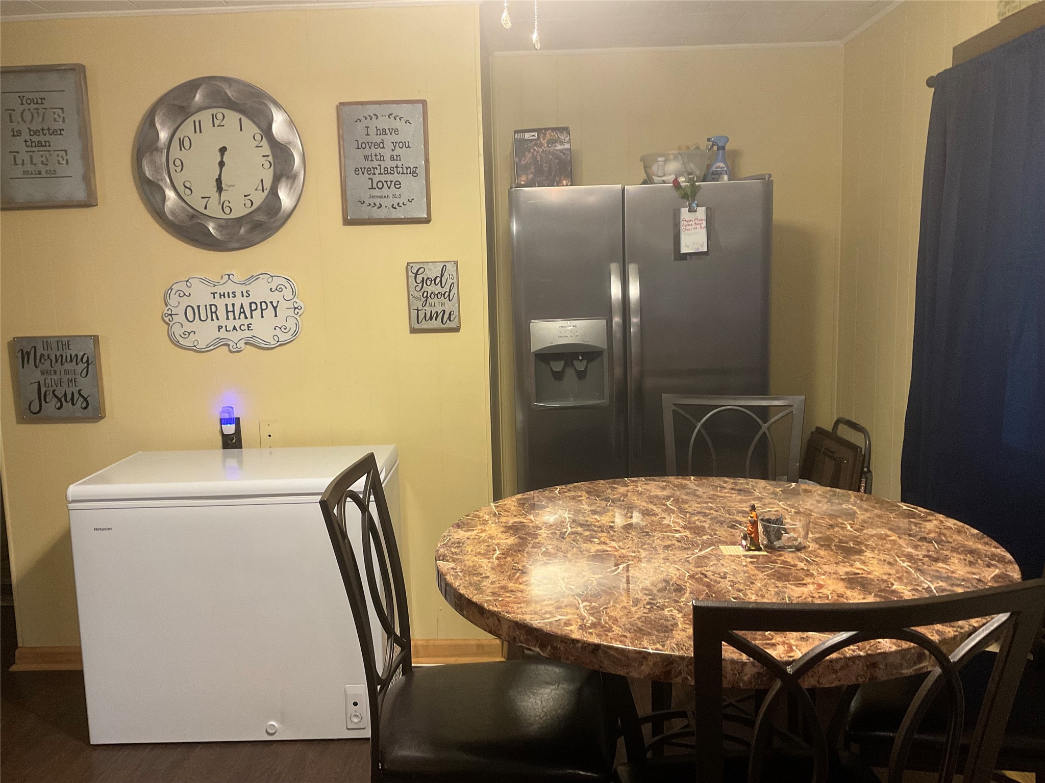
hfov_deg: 61.7
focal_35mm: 29
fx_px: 875
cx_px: 522
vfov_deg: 48.2
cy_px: 392
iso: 160
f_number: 1.8
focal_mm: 3
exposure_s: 1/60
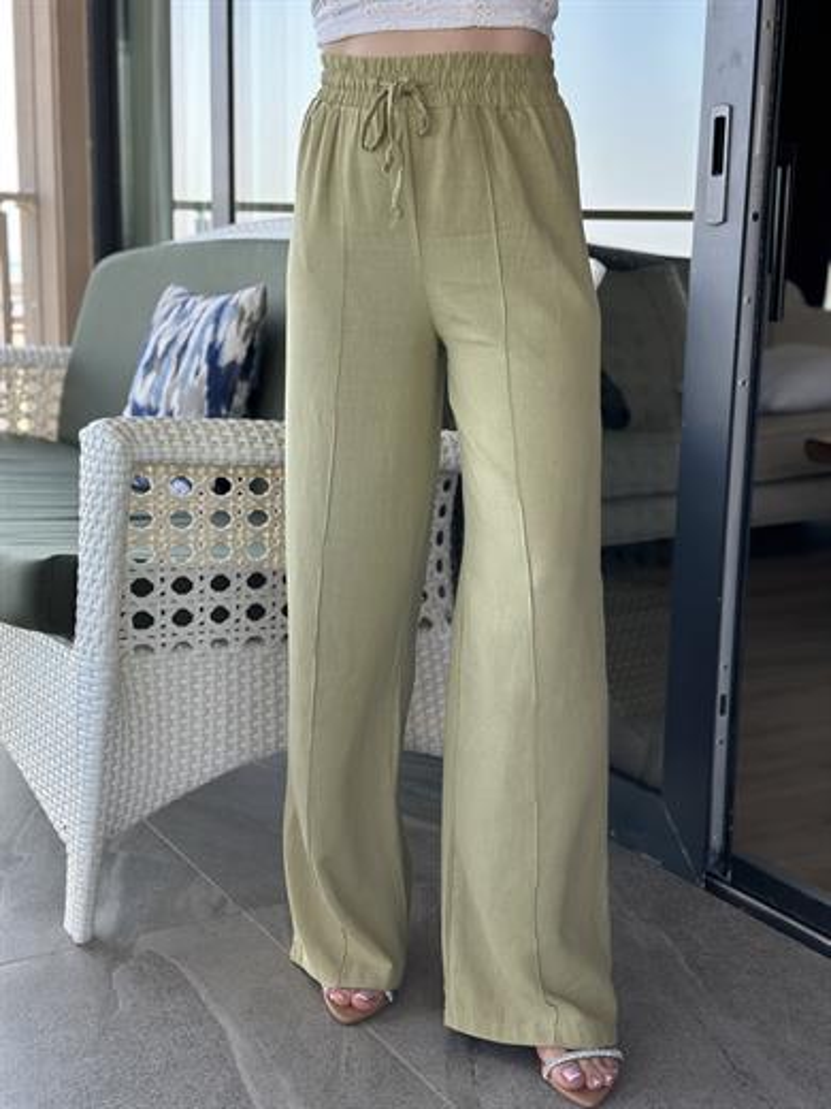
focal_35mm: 48
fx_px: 1536
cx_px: 416
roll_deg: -1.1
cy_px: 554
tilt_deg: -11.0
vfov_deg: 39.7
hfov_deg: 30.3
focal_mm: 6.86
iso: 80
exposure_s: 1/467
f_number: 1.78
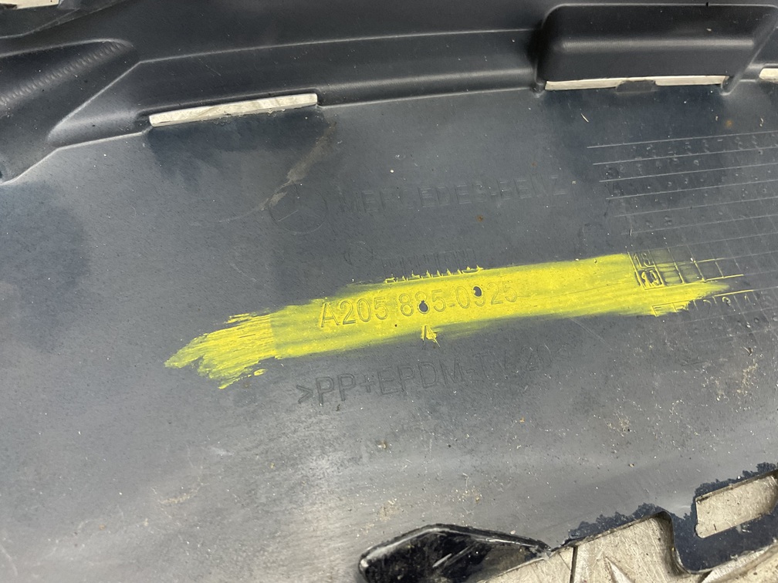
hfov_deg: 61.7
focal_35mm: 29
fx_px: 652
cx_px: 389
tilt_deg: -57.2
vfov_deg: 48.2
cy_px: 292
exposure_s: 1/60
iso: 125
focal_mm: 3
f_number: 1.8
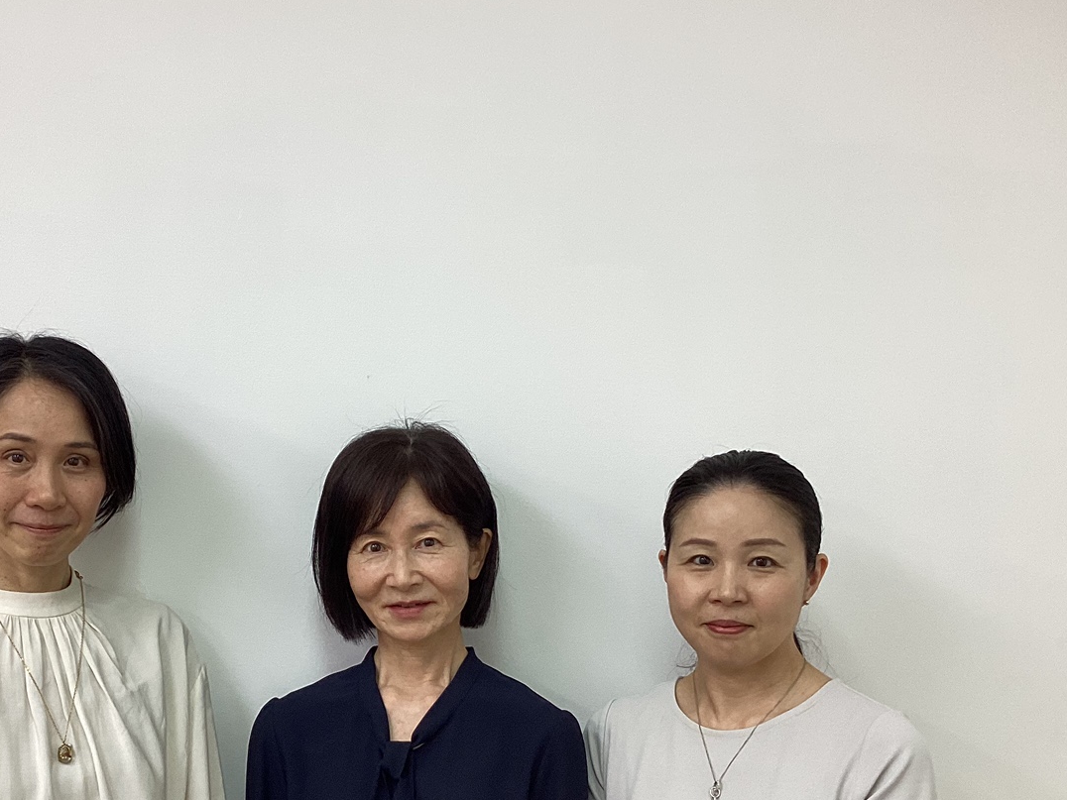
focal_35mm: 47
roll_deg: +0.7
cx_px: 363
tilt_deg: -2.1
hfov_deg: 40.0
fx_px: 1449
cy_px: 554
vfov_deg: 30.6
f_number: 2.4
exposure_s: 1/50
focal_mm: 3.3
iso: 50
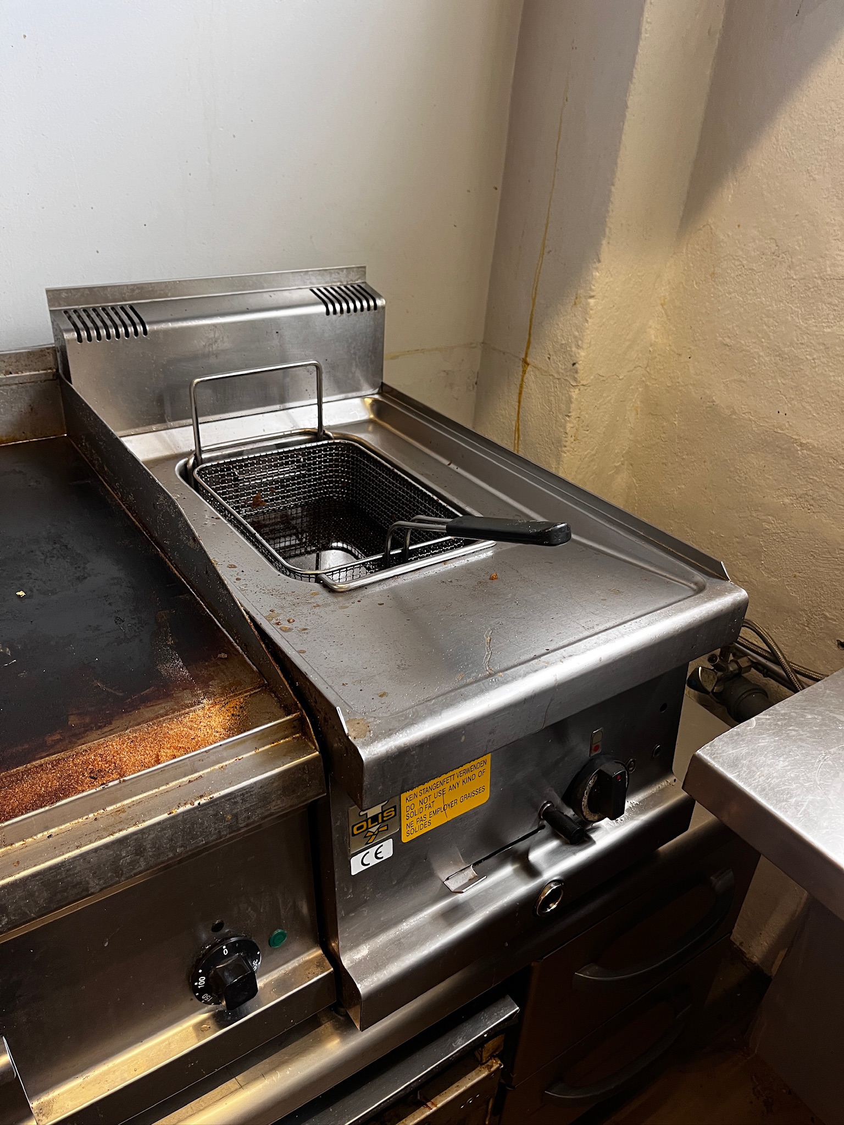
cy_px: 562
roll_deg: -4.6
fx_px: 845
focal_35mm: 26
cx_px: 422
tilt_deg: -30.3
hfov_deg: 53.1
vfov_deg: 67.3
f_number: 1.6
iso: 125
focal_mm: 5.1
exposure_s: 1/50
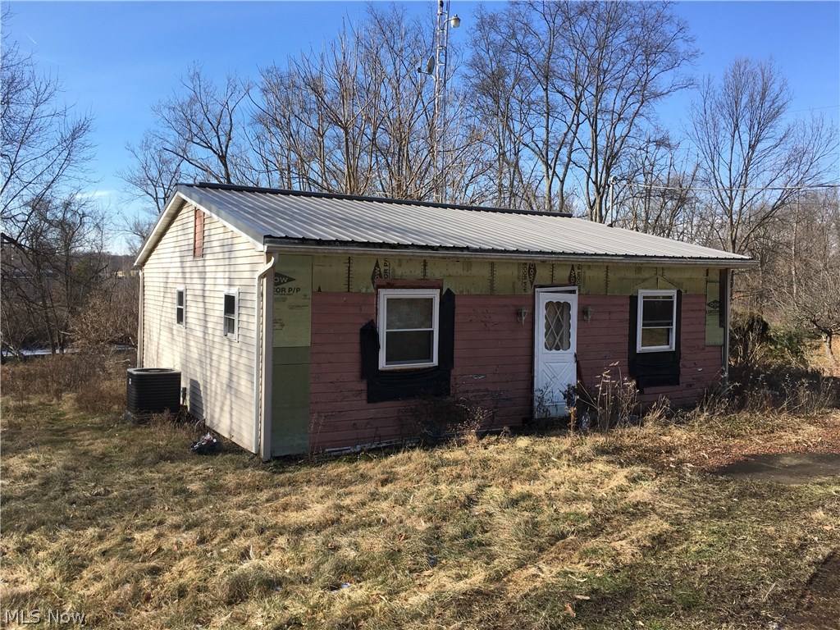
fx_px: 704
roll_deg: -1.5
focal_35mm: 29
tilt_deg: -2.0
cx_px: 420
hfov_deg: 61.7
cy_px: 315
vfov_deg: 48.2
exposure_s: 1/718
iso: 25
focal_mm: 4.15
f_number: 2.2
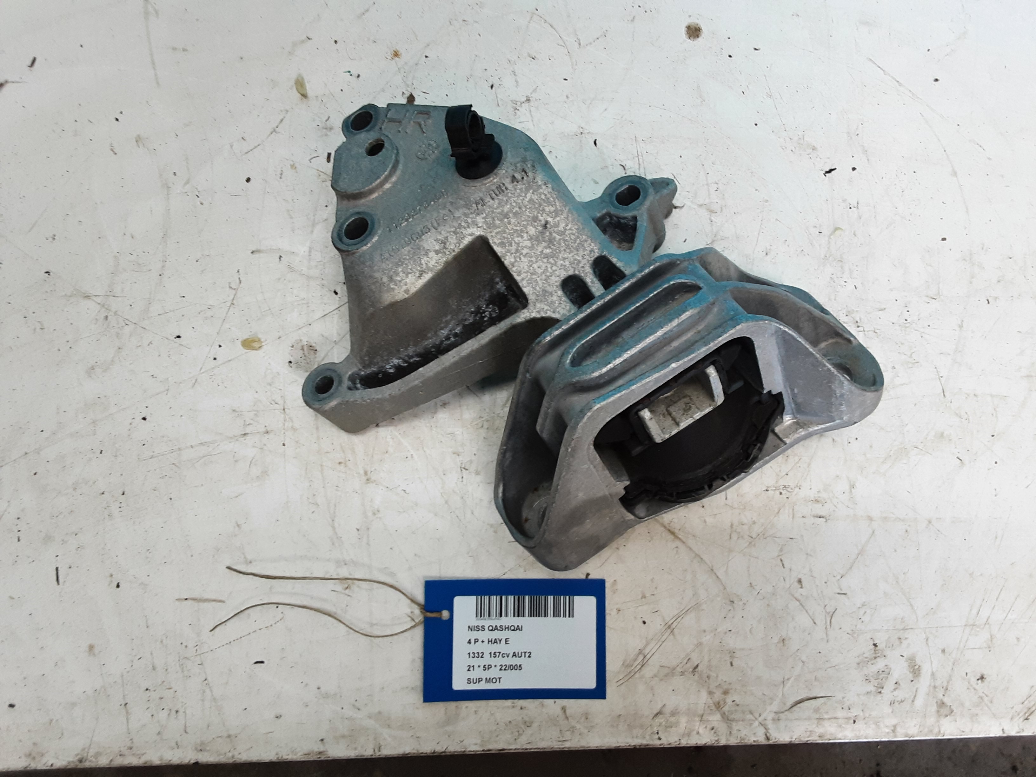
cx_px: 518
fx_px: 808
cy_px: 388
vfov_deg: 51.4
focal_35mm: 27
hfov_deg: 65.3
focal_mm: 2.91
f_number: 1.9
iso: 80
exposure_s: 1/50
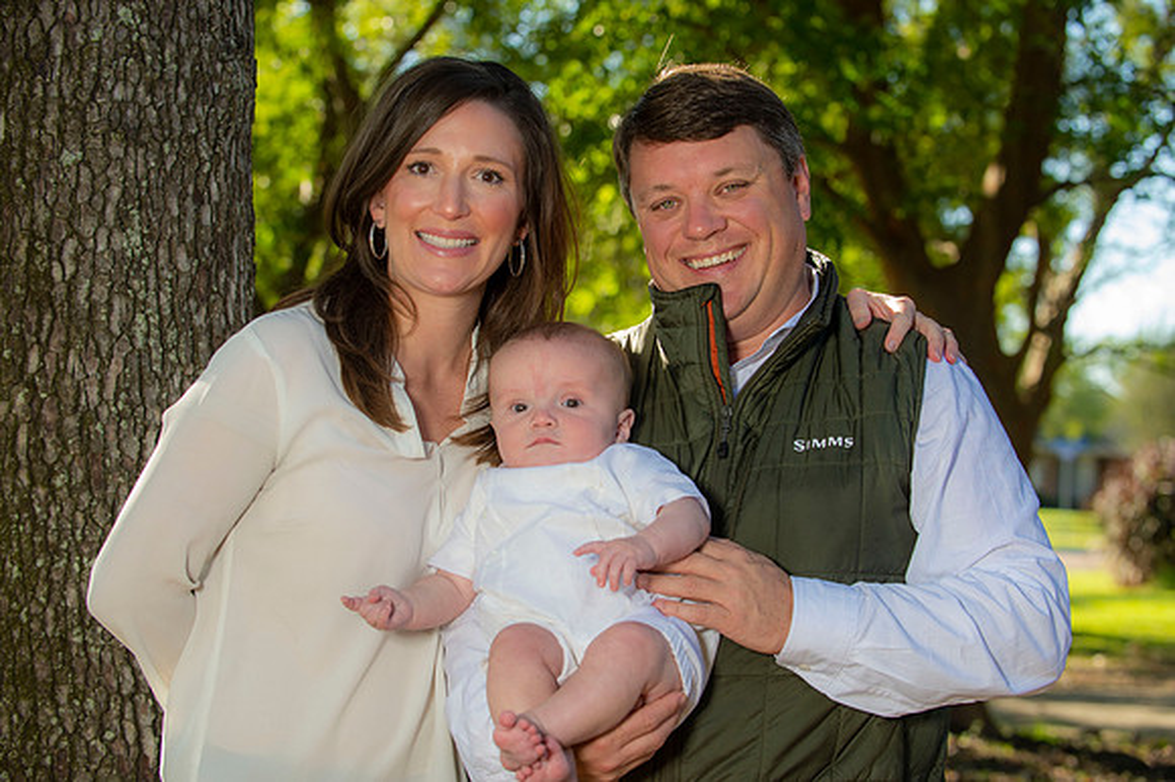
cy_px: 391
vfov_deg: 19.4
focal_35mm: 70
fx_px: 2283
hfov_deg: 28.9
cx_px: 588
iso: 200
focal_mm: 70
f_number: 7.1
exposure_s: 1/250
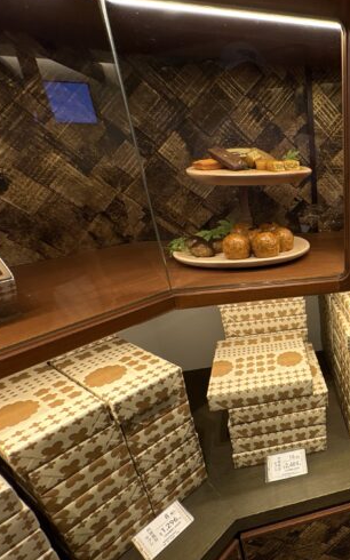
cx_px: 362
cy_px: 295
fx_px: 336
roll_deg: -0.3
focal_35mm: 22
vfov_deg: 79.6
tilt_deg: -23.3
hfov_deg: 45.1
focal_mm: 2.22
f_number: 2.2
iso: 125
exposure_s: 1/105
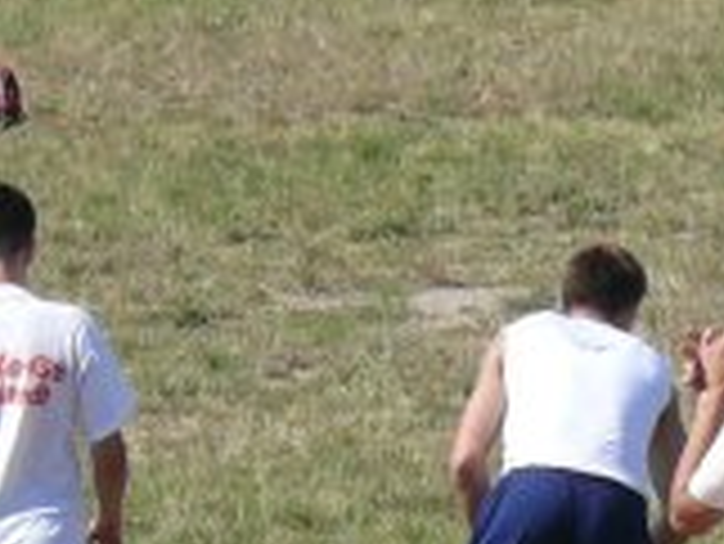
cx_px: 895
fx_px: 13103
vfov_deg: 2.4
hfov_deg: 3.2
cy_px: 364
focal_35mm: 626
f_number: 5.6
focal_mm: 21.3
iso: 100
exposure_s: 1/500
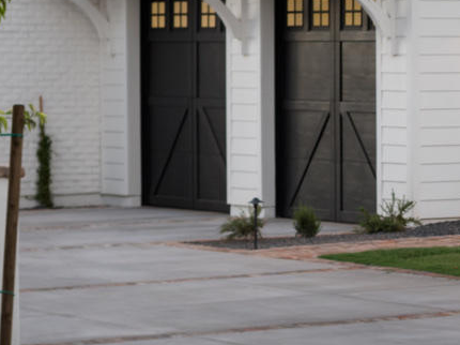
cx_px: 869
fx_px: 3081
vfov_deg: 6.3
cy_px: -117
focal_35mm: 232
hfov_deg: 8.2
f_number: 8
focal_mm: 45
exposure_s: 1/6
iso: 200
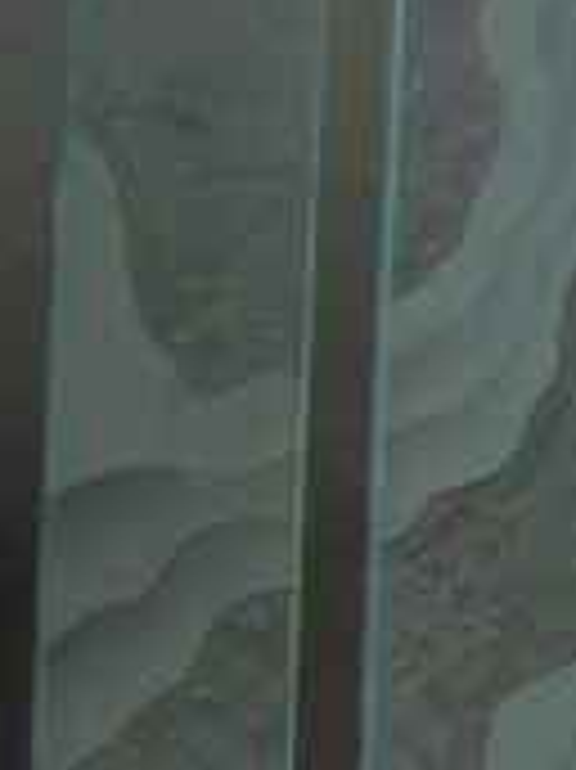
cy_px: 1207
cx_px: 1472
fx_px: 5065
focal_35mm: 228
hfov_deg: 6.2
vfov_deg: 8.5
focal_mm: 7.9
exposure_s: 1/100
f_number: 2.8
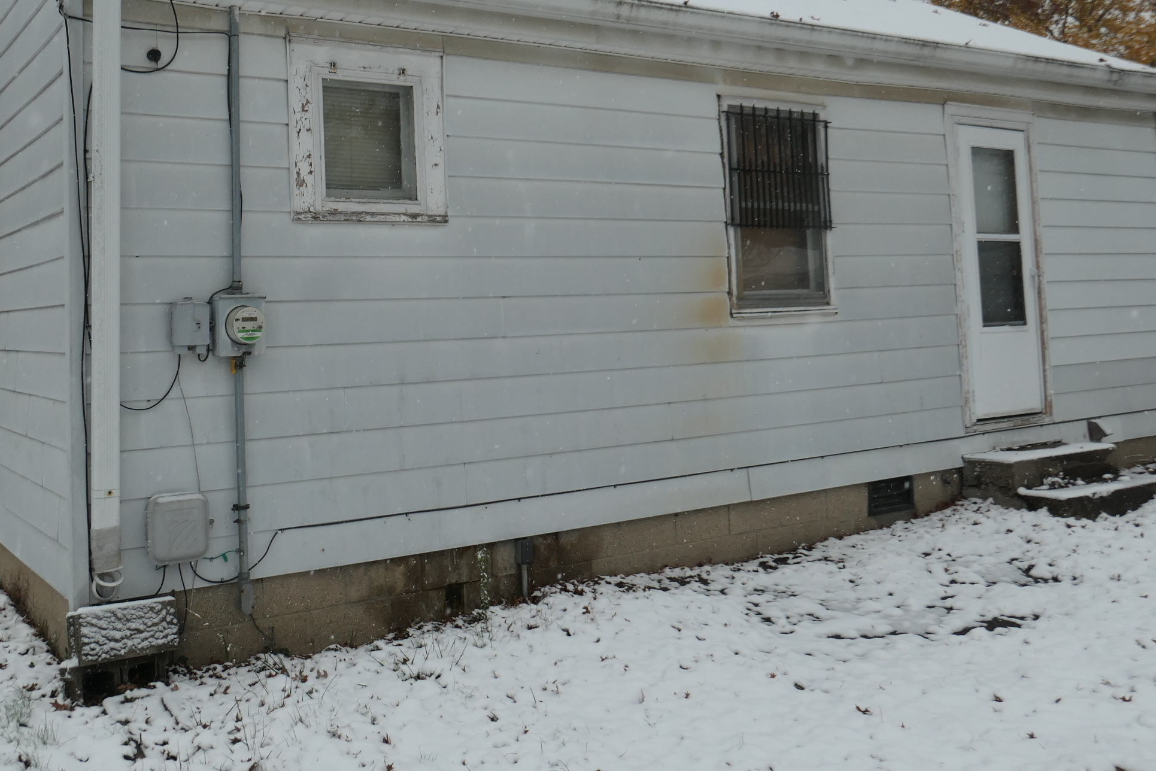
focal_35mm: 34
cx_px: 425
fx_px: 1092
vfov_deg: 38.4
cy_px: 249
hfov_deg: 55.1
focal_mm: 8.8
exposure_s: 1/800
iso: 200
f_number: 4.5
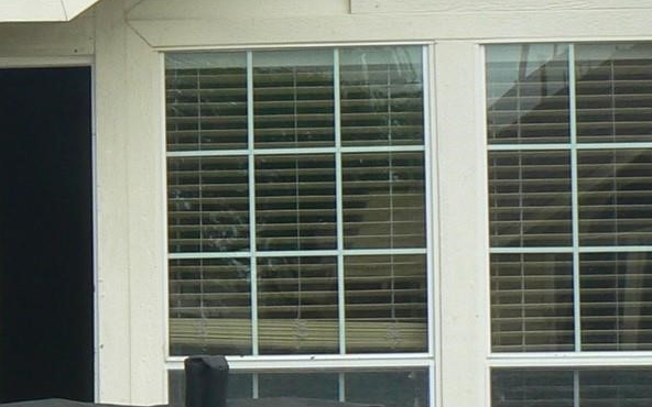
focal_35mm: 132
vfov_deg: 9.9
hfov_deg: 15.3
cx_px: -124
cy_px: 239
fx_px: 2346
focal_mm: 6
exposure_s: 1/250
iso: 80
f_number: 5.6
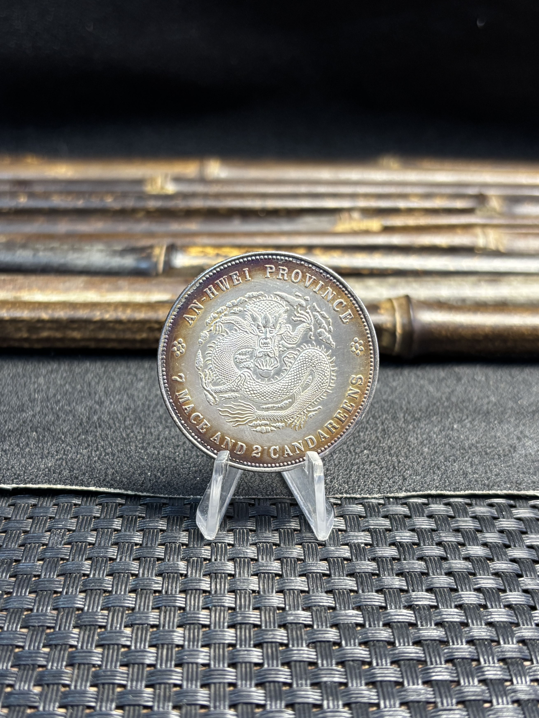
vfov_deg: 67.3
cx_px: 270
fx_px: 540
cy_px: 359
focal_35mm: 26
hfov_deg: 53.1
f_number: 1.6
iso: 200
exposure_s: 1/50
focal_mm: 5.96
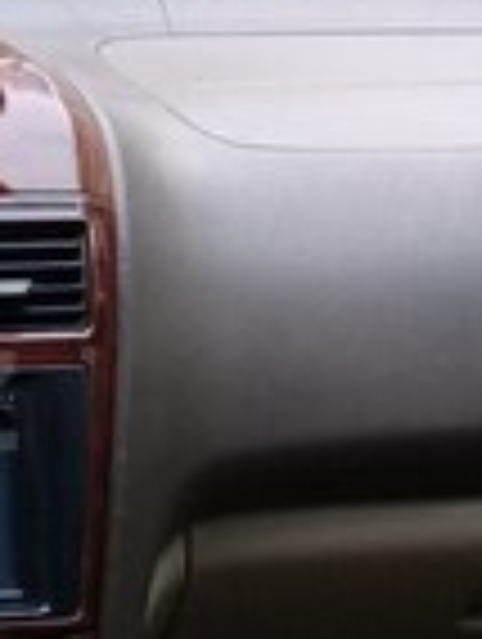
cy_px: 400
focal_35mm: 108
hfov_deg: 12.7
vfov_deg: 18.2
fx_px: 1999
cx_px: -329
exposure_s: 1/33
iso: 50
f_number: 2.2
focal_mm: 3.3
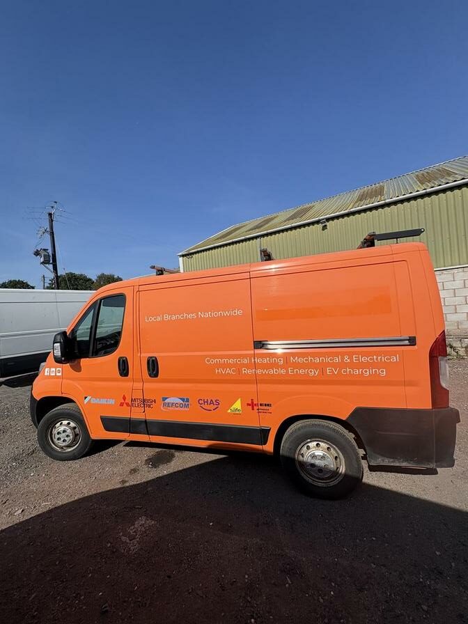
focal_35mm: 14
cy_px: 312
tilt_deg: +3.7
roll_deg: +1.6
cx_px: 234
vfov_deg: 102.1
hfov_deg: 85.7
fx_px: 252
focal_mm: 2.22
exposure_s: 1/3390
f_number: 2.2
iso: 50
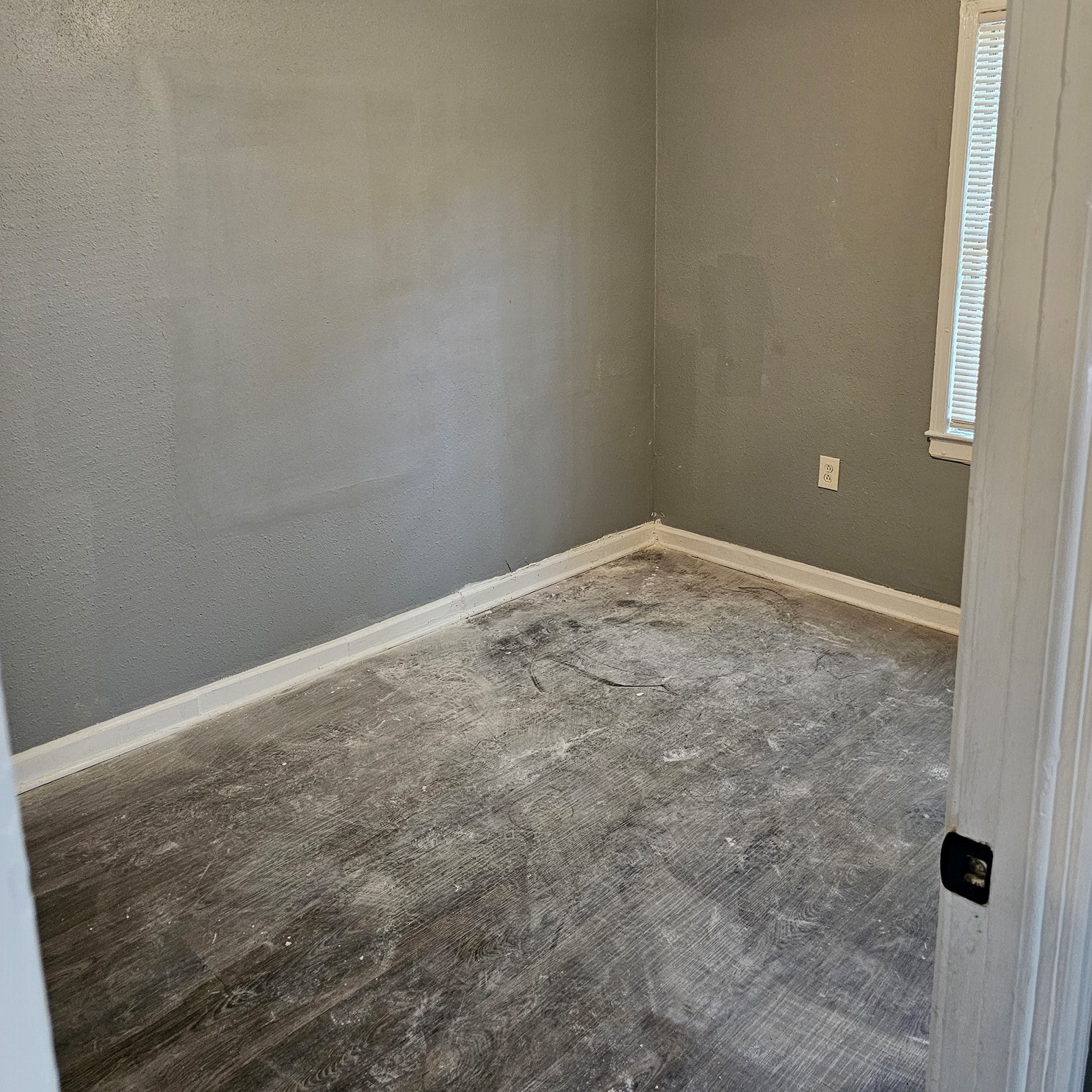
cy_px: 424
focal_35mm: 28
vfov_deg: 56.7
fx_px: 999
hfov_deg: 57.3
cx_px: 560
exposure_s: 1/120
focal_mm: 6.3
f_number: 1.7
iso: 800
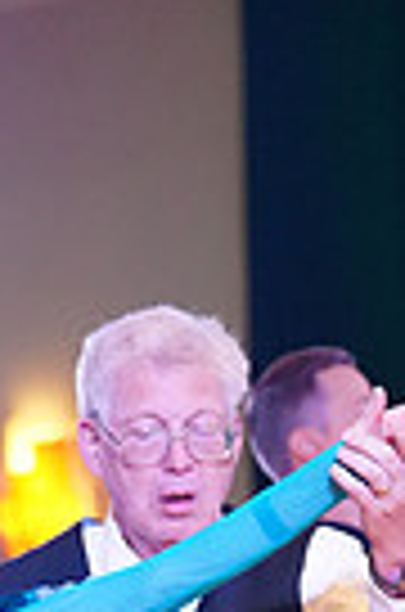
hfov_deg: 4.2
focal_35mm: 325
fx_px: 5512
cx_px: -83
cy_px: 1138
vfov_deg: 6.2
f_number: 2.8
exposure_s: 1/400
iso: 5000
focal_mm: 76
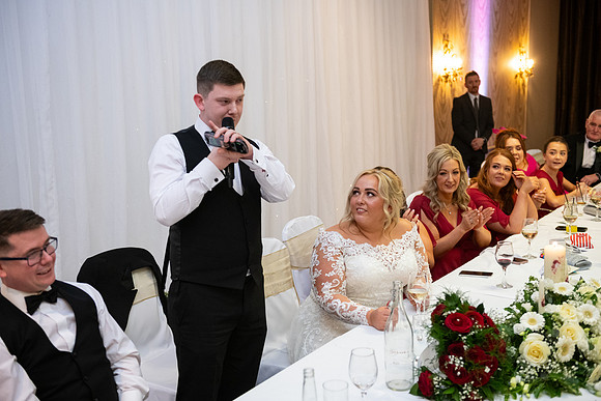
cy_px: 200
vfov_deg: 31.9
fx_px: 701
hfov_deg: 46.4
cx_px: 300
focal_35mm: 42
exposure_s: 1/160
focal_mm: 42
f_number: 3.5
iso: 1250
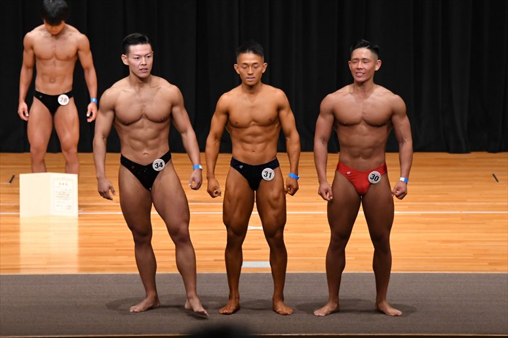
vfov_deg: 6.1
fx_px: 3173
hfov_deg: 9.2
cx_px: 254
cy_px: 169
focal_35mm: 225
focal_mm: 150
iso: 4000
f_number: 5.6
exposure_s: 1/400
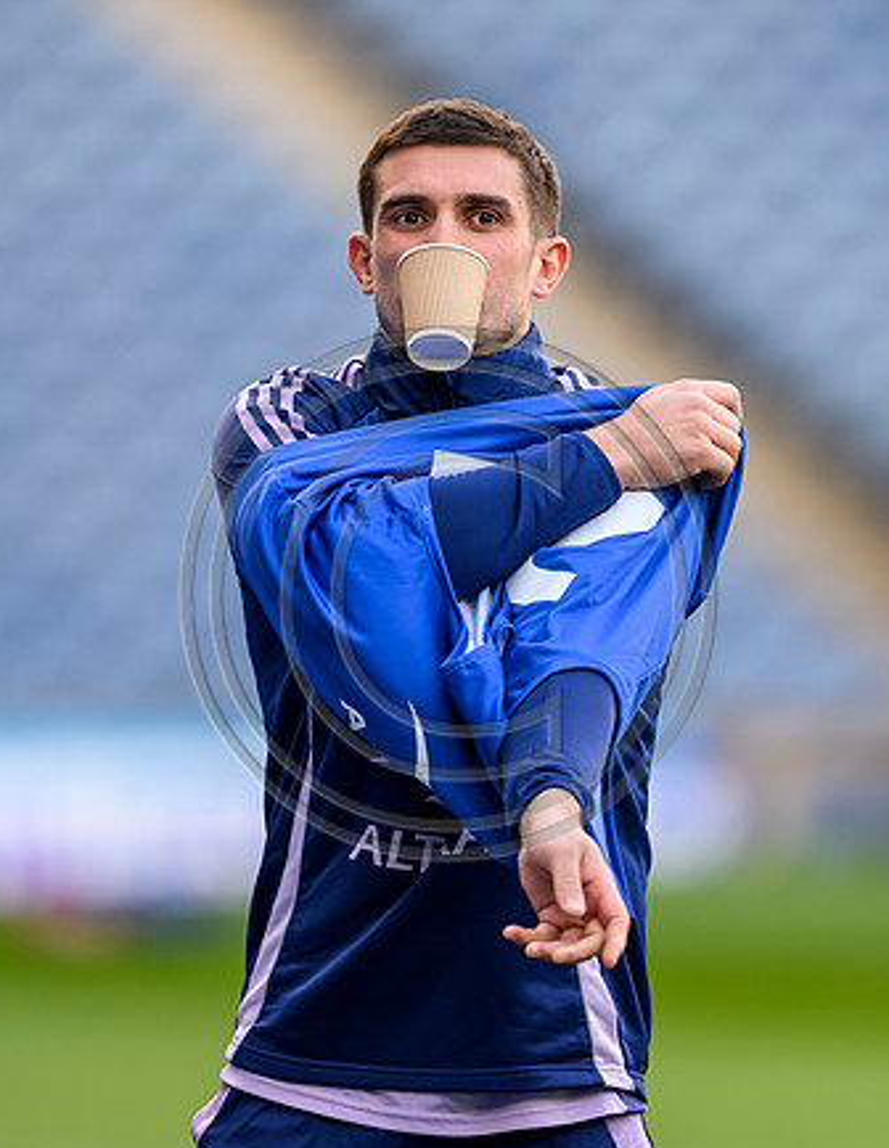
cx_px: 522
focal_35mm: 710
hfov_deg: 2.1
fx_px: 23829
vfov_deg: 2.8
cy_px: 473
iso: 1250
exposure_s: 1/1250
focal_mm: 400
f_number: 3.2
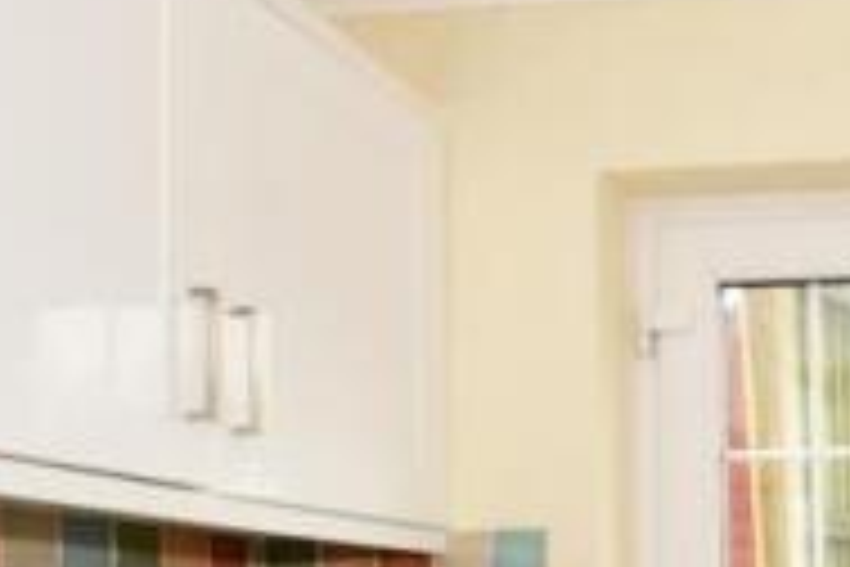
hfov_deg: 31.2
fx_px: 1228
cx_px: 1057
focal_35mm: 52
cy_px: 623
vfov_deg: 24.3
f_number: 5.6
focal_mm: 10
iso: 400
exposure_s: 1/100
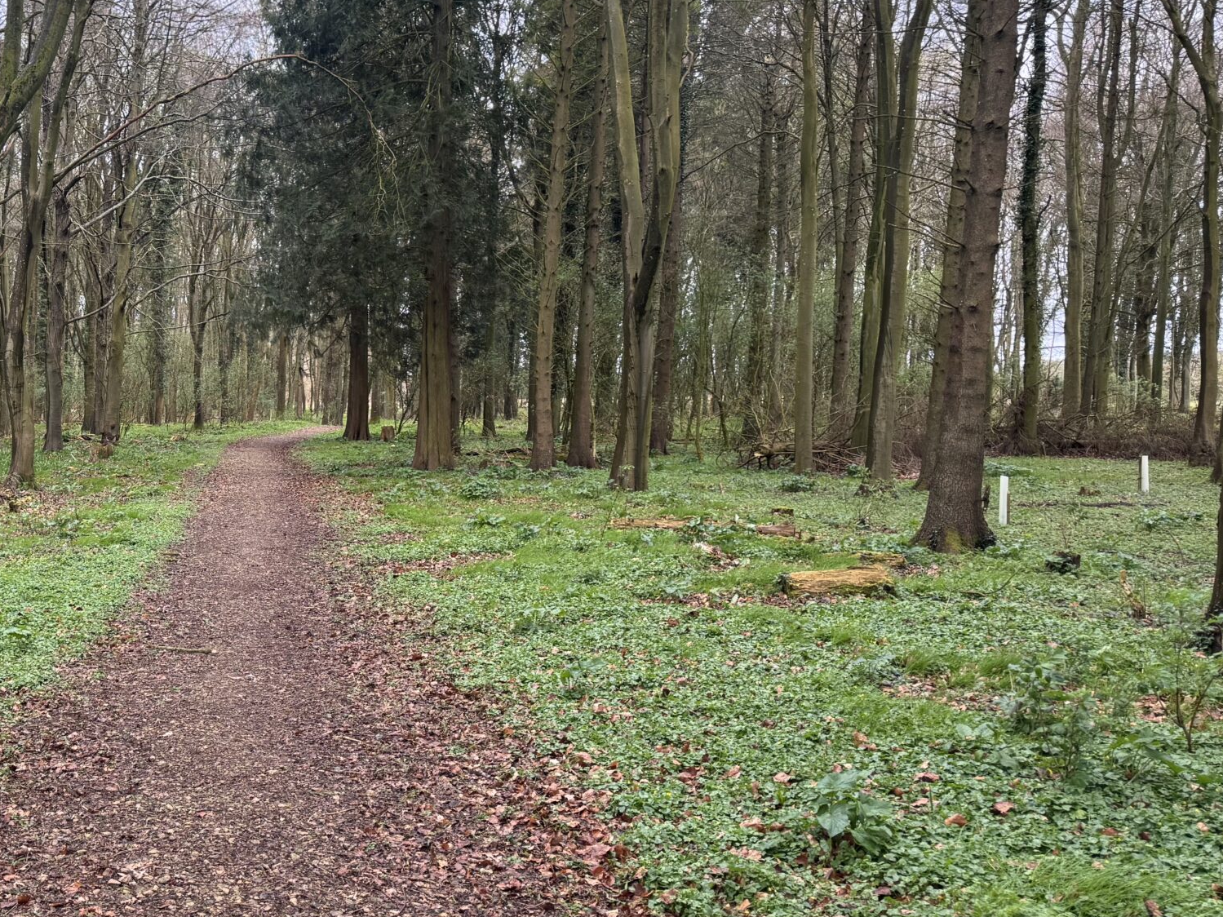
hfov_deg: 43.0
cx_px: 191
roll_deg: -1.6
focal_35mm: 41
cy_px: 440
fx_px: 1448
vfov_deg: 35.1
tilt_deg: -2.9
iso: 100
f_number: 1.78
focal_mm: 6.76
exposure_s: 1/121
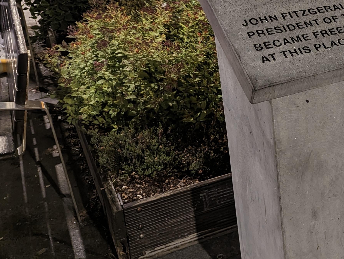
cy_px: 52
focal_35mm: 55
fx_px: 547
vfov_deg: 26.2
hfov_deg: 30.7
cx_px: 390
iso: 431
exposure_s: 1/16.7
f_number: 1.85
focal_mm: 6.81
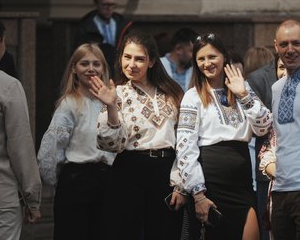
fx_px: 3330
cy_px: 122
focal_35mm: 375
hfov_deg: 5.2
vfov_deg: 4.1
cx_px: 157
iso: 100
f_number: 5.6
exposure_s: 1/667
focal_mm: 300
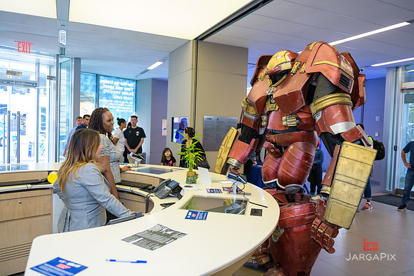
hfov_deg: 67.4
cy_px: 138
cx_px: 207
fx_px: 311
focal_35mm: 27
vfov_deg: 48.0
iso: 800
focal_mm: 27
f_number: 3.2
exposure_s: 1/125
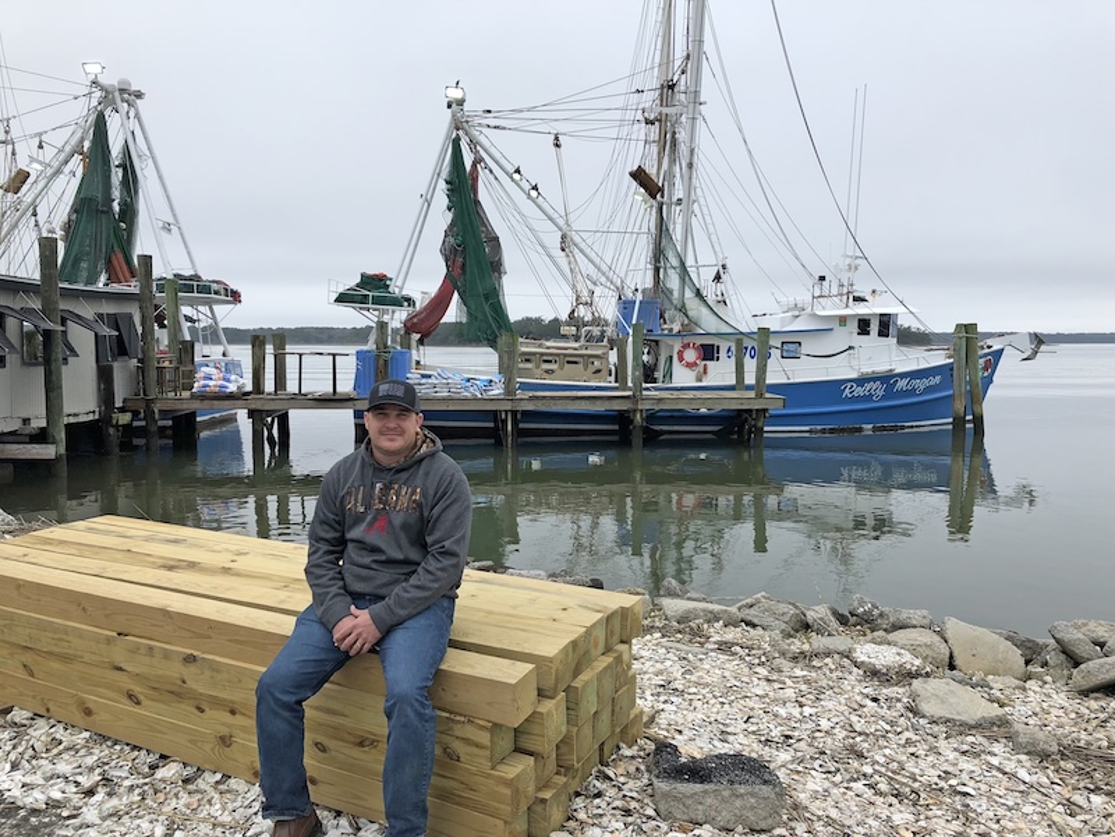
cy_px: 418
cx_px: 558
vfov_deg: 49.7
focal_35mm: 28
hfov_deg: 63.4
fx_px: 902
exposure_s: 1/475
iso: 20
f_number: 1.8
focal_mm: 3.99
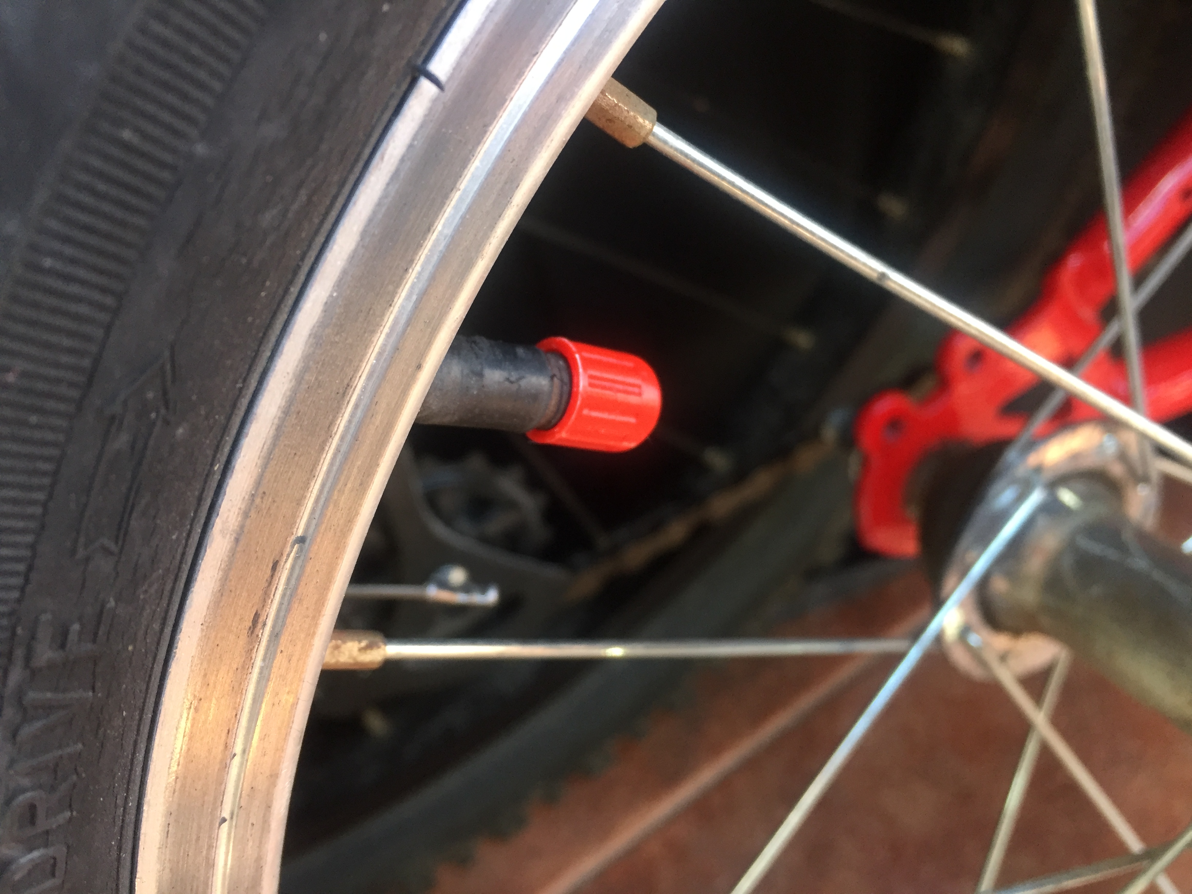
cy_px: 447
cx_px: 596
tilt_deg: -44.8
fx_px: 999
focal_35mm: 29
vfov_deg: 48.2
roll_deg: +3.7
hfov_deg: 61.7
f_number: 2.2
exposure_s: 1/33
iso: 64
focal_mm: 4.15
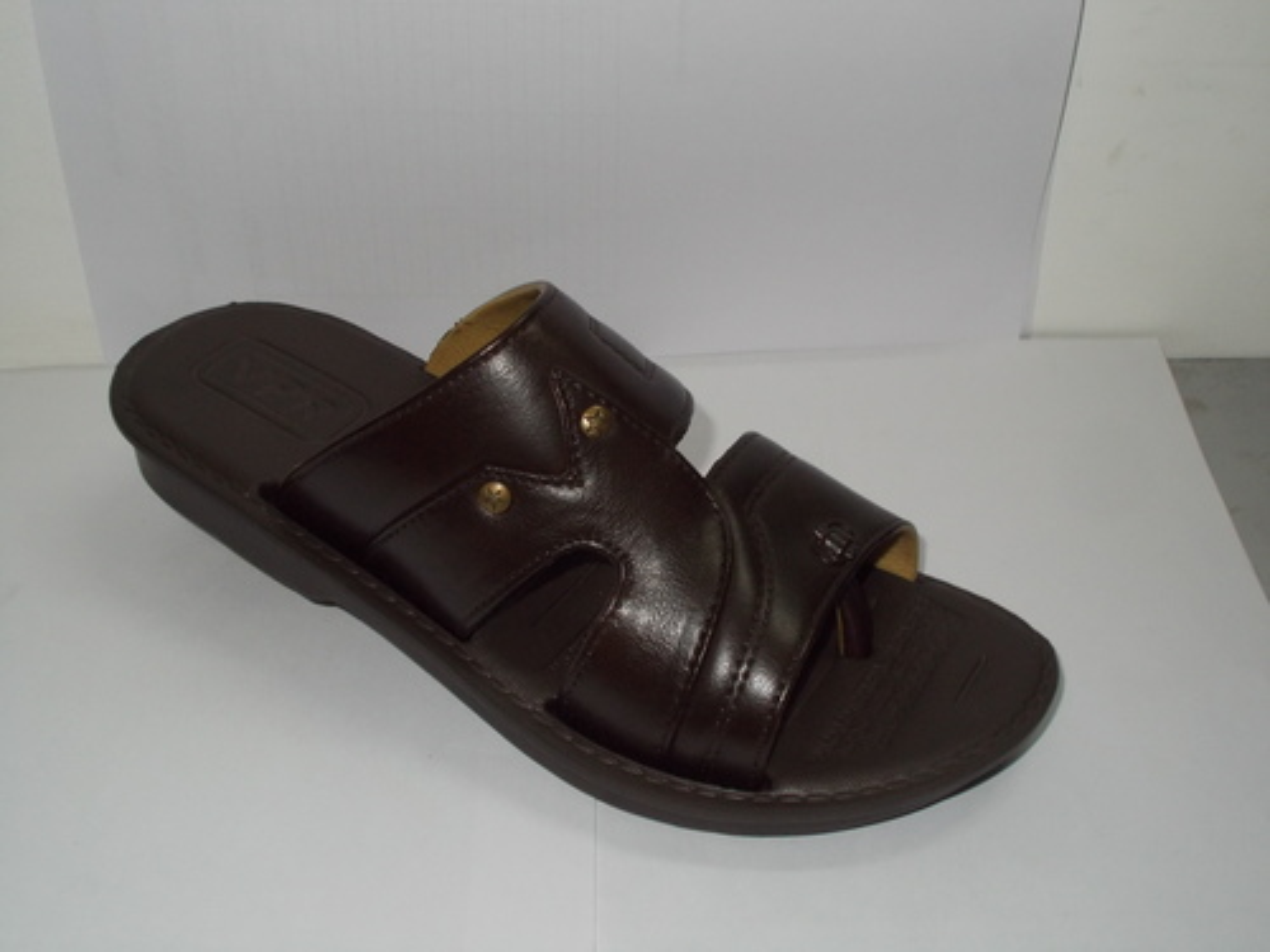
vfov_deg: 32.9
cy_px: 476
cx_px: 635
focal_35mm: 44
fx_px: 1614
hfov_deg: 42.9
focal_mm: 7.9
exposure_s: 1/30
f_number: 4.2
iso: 200
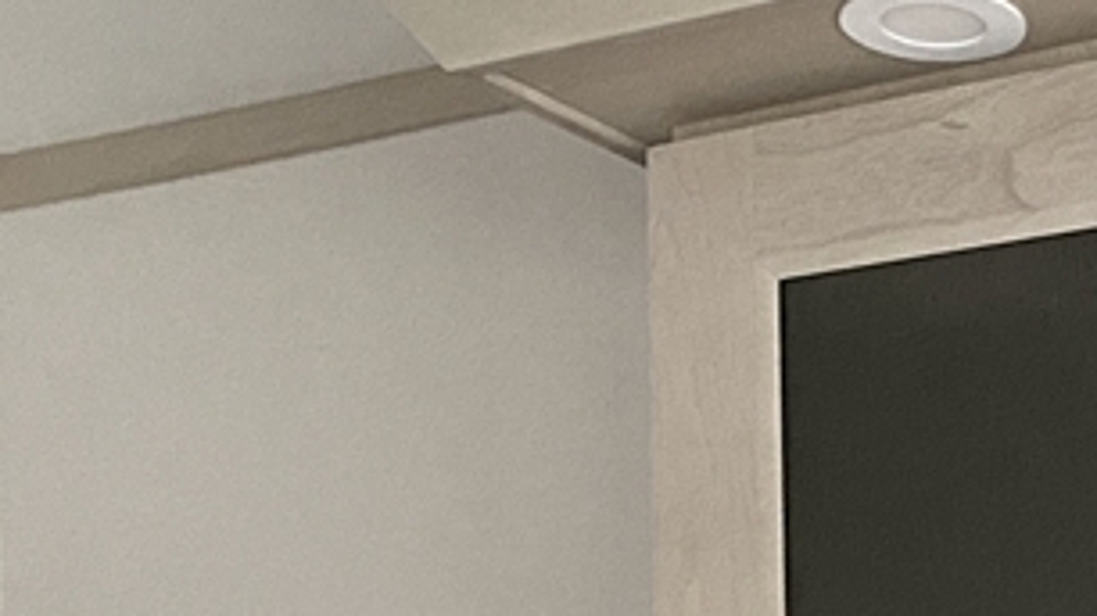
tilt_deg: -1.5
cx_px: 1635
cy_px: 1382
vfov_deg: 9.8
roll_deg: +0.5
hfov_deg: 17.4
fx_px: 3228
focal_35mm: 111
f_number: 1.8
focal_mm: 4.25
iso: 500
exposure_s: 1/60
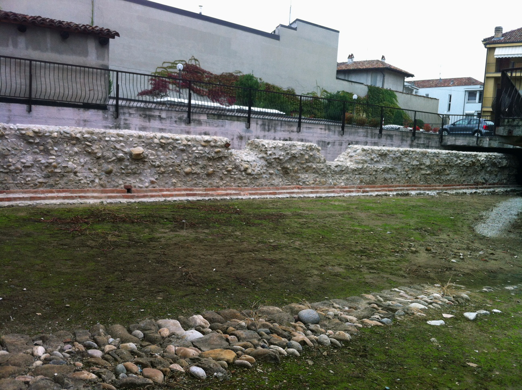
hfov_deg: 52.7
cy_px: 195
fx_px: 527
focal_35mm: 35
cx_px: 261
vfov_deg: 40.6
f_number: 2.8
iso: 80
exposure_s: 1/120
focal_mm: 3.85
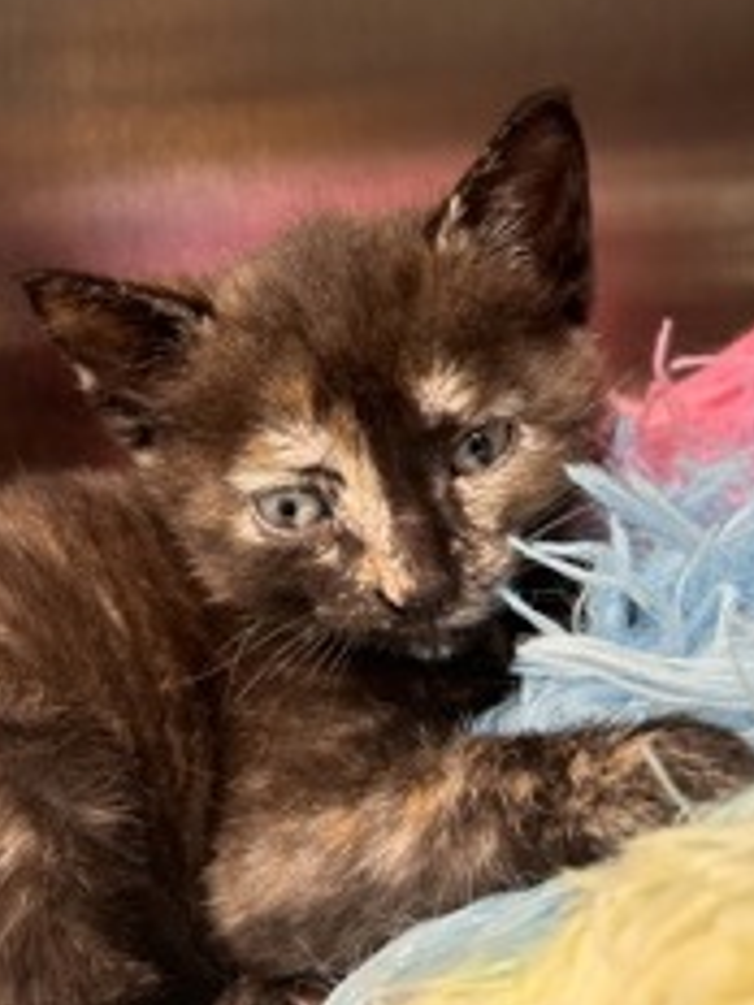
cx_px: 292
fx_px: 1365
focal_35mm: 47
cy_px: 355
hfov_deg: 30.8
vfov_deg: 40.1
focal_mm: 5.7
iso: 200
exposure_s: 1/60
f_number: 1.5
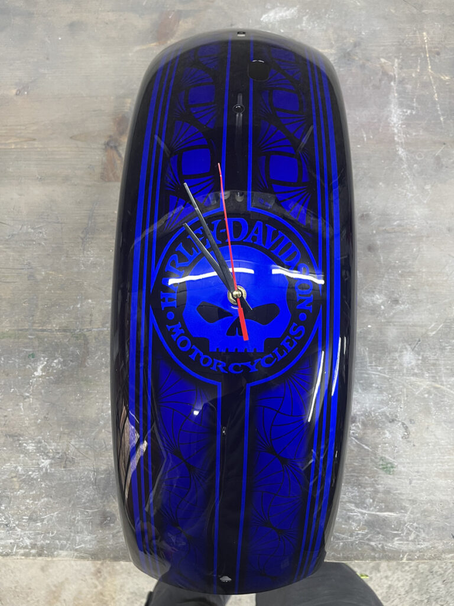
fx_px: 455
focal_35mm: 26
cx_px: 227
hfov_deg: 53.1
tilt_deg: -82.2
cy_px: 303
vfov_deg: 67.3
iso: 320
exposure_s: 1/50
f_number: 1.6
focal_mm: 5.1
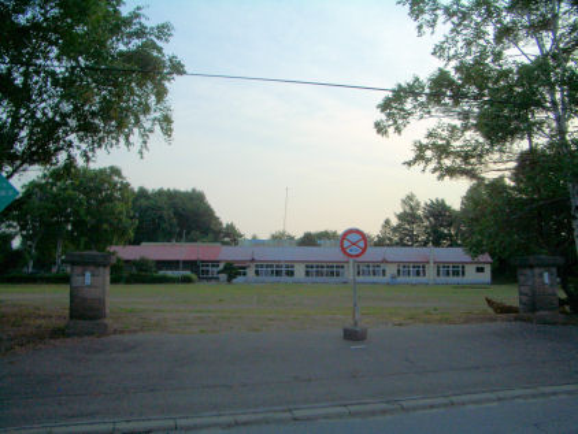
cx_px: 289
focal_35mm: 35
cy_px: 217
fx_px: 585
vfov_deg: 40.7
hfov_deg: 52.6
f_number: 4.3
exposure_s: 1/500
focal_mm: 5.8
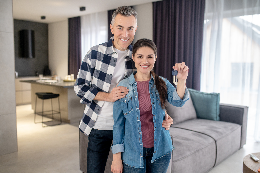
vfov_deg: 37.8
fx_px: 253
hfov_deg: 54.5
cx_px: 130
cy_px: 86
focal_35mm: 35
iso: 640
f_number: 2.2
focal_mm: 35
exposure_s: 1/200
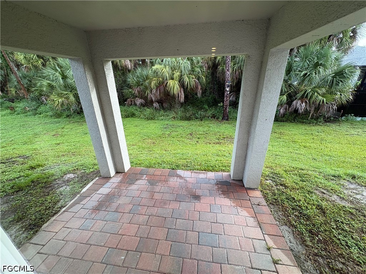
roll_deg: +2.0
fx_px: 148
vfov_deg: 85.7
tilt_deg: -22.3
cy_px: 137
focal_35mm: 14
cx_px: 183
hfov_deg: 102.1
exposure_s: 1/120
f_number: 2.2
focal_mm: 2.22
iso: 80
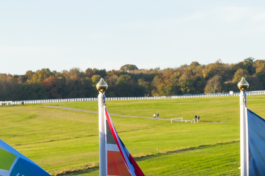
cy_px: 122
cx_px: 200
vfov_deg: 4.7
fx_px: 2170
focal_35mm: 295
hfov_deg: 7.0
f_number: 10
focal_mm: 110
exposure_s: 1/400
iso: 800
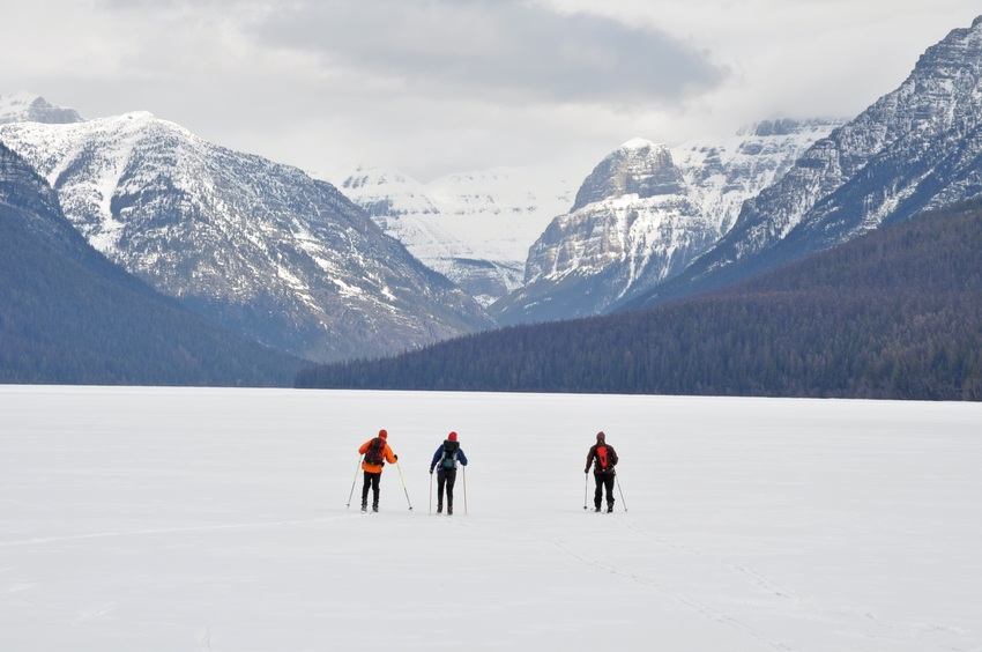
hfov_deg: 16.1
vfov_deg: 10.7
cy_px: 326
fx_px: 3473
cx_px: 491
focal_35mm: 128
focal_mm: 85
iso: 200
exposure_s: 1/180
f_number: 13
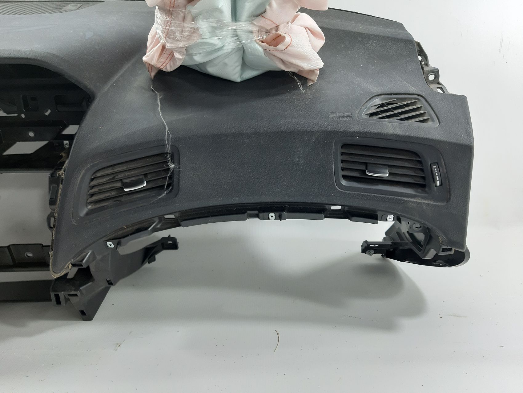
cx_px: 262
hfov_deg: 65.3
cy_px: 196
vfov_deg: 51.3
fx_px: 408
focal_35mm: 27
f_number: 1.7
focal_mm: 3.93
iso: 100
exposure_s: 1/50
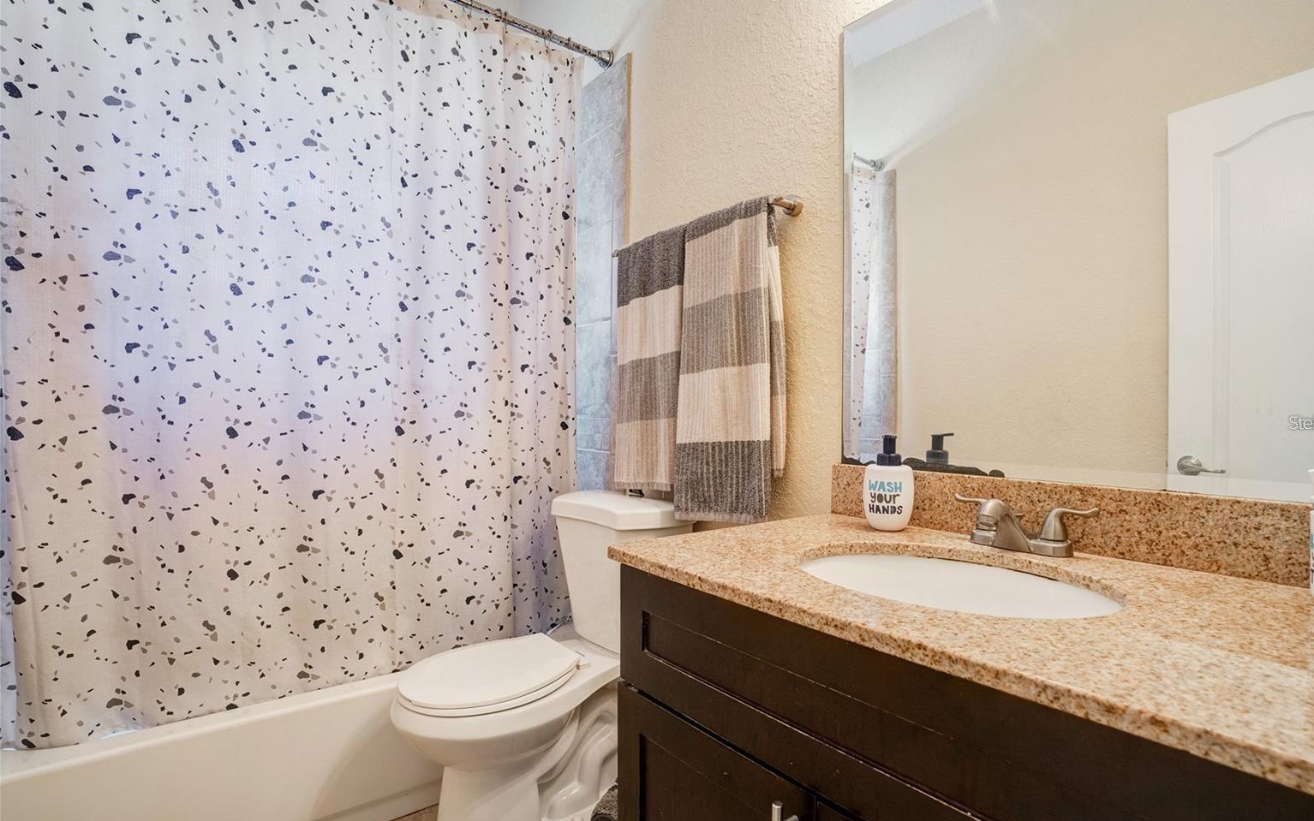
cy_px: 422
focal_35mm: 17
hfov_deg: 94.3
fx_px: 609
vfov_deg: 68.0
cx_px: 684
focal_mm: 16
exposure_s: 1/30
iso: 800
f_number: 7.1
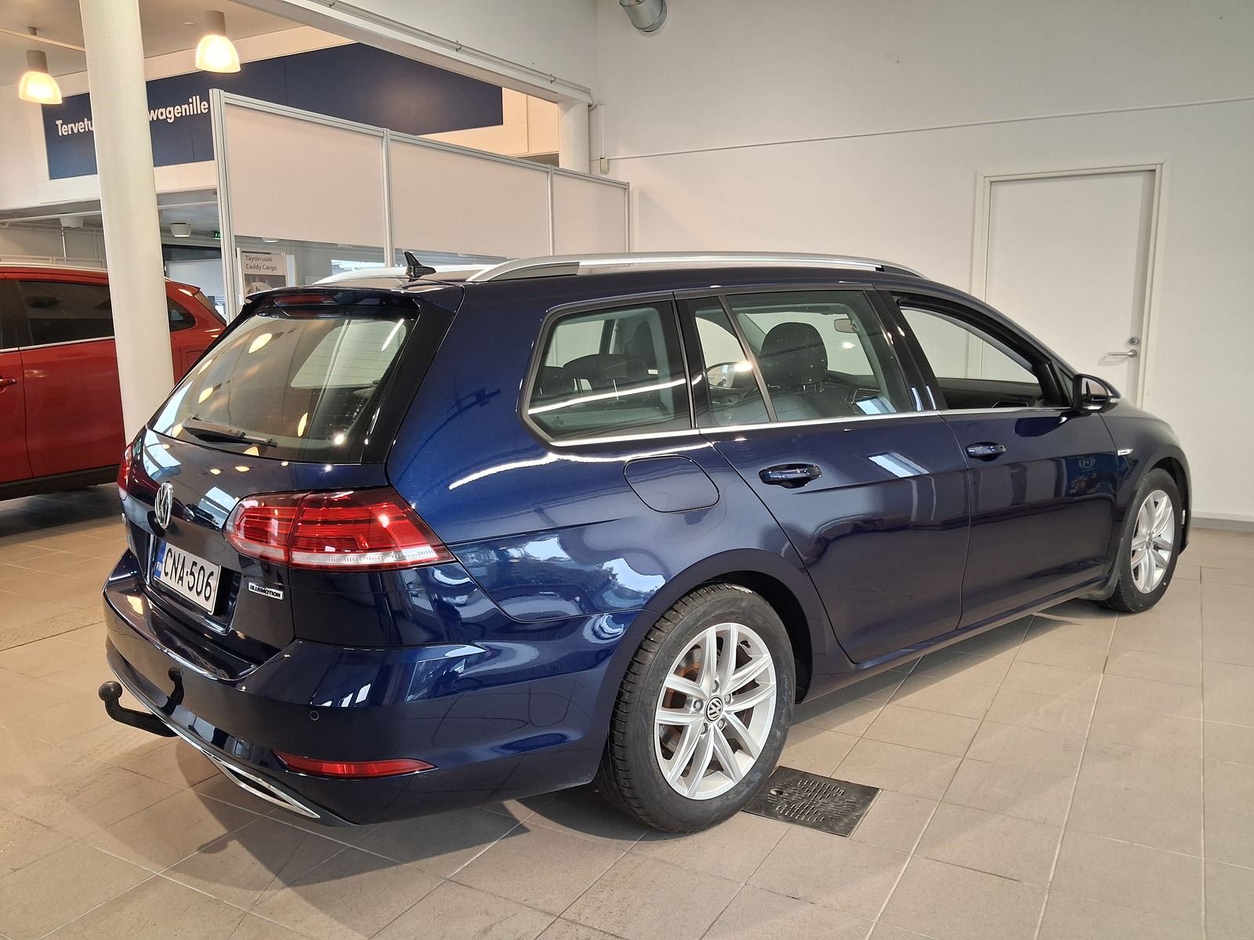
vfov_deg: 51.4
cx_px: 627
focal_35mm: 27
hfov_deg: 65.3
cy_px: 470
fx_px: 978
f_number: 1.8
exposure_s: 1/120
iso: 250
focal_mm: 4
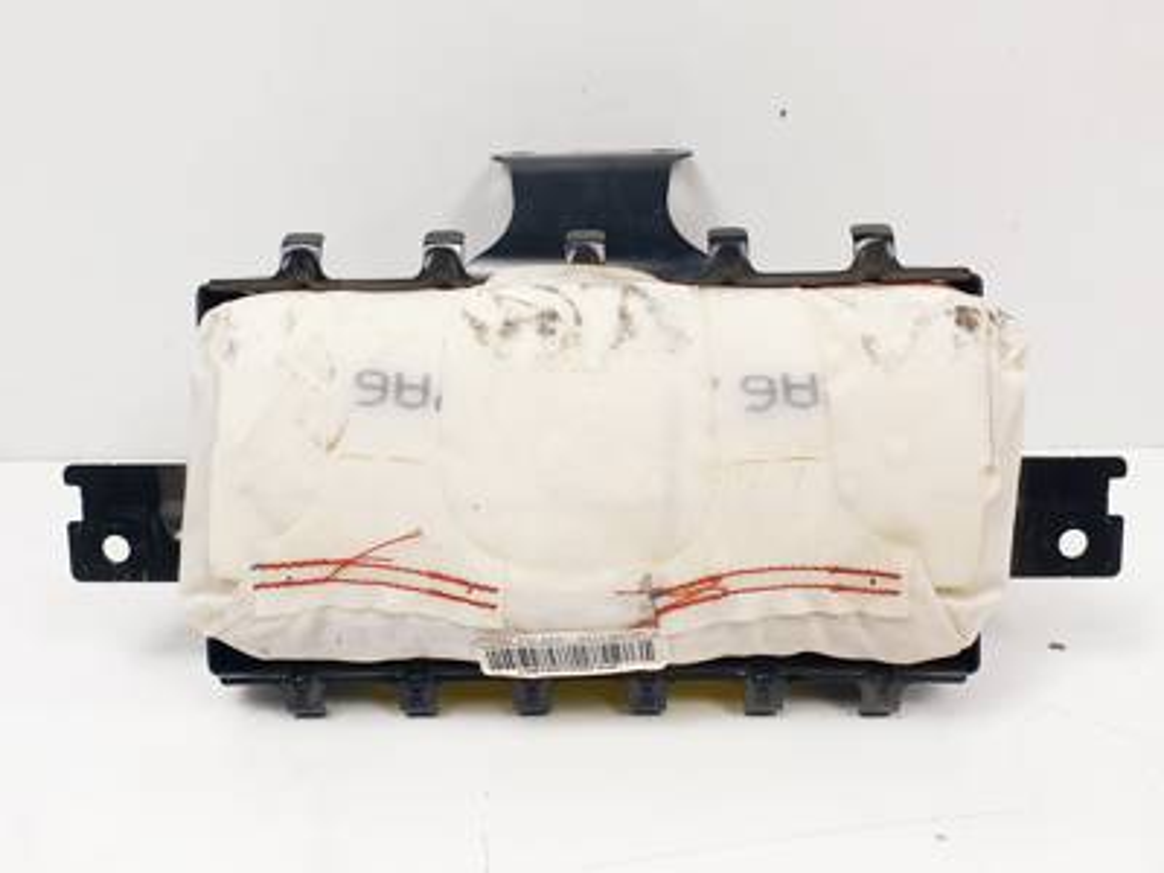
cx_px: 582
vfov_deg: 53.1
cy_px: 436
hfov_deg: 67.3
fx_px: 874
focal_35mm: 26
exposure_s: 1/275
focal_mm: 4.3
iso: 50
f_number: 2.4
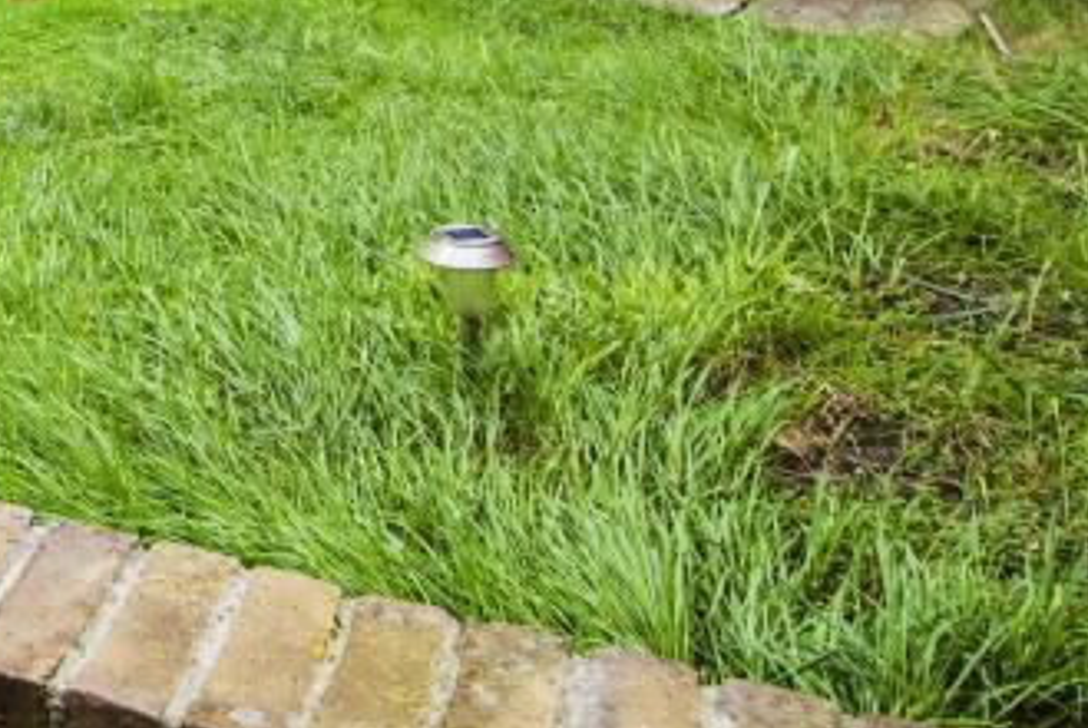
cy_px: -328
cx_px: -311
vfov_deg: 21.0
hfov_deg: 29.2
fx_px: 1694
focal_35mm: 56
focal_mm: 18
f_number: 6.3
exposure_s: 1/100
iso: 200
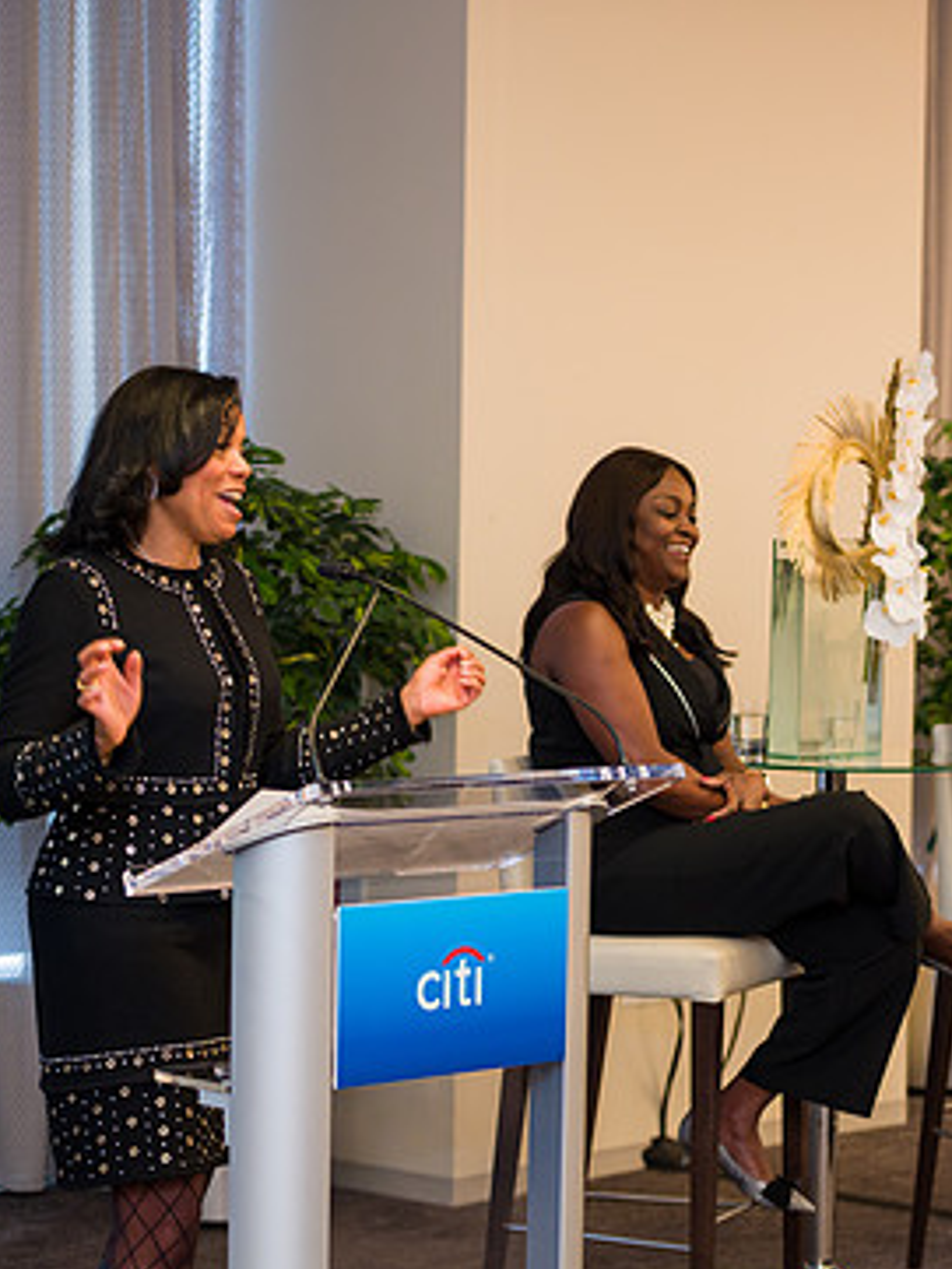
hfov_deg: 13.6
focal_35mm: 108
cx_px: 889
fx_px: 3958
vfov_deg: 18.2
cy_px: 643
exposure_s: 1/200
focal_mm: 70
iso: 800
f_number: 3.2
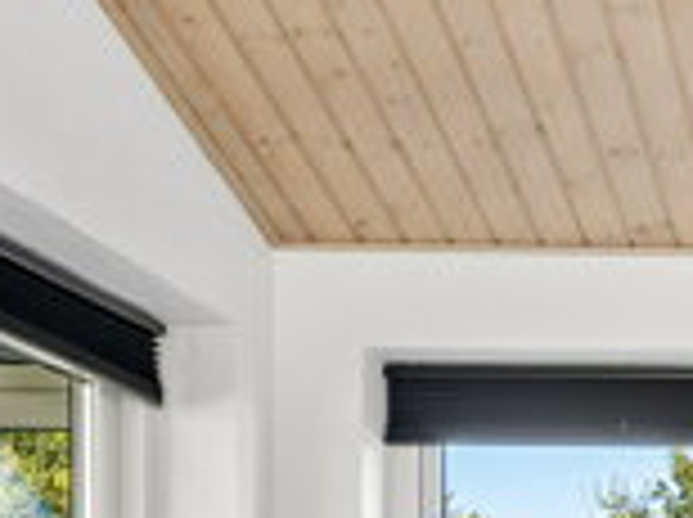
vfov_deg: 15.1
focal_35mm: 90
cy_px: 791
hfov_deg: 19.1
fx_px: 1799
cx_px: 1035
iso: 400
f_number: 10
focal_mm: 18
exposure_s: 1/13
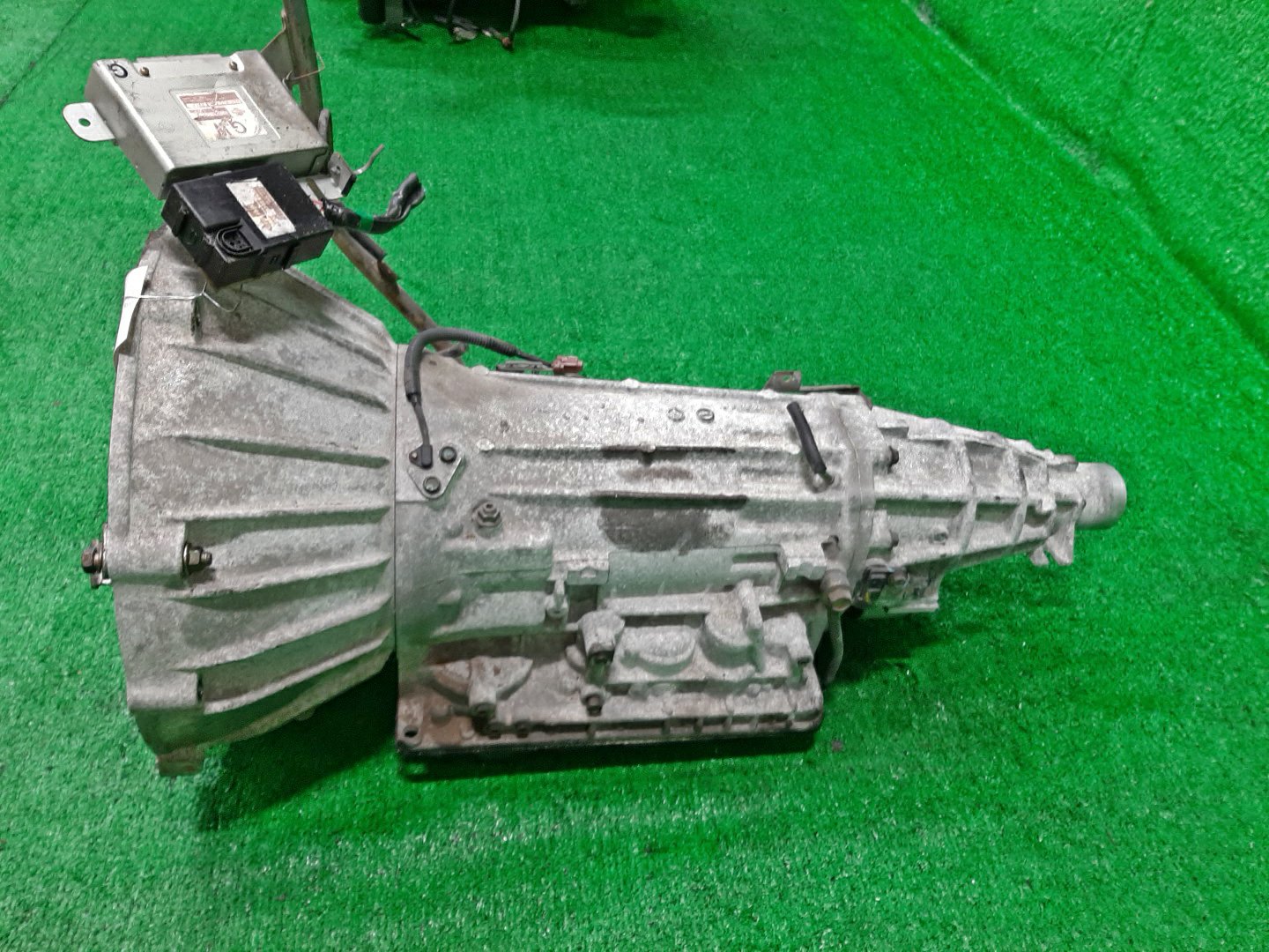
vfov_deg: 53.1
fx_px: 953
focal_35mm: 26
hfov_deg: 67.3
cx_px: 634
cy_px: 476
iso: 132
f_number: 1.7
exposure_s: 1/50
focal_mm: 3.93
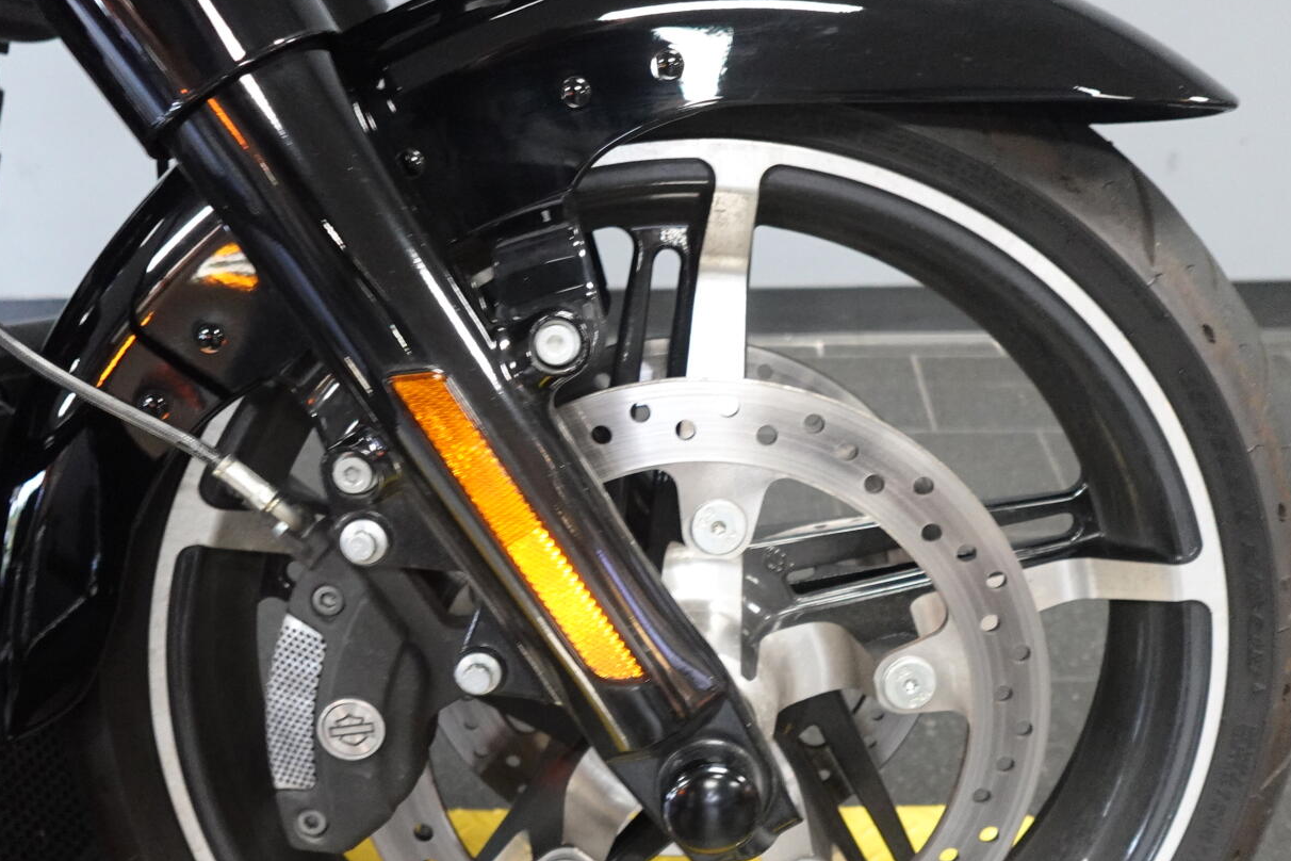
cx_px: 651
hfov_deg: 57.2
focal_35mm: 33
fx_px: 1183
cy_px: 549
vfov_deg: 39.6
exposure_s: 1/80
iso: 1250
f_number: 2
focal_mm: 7.6
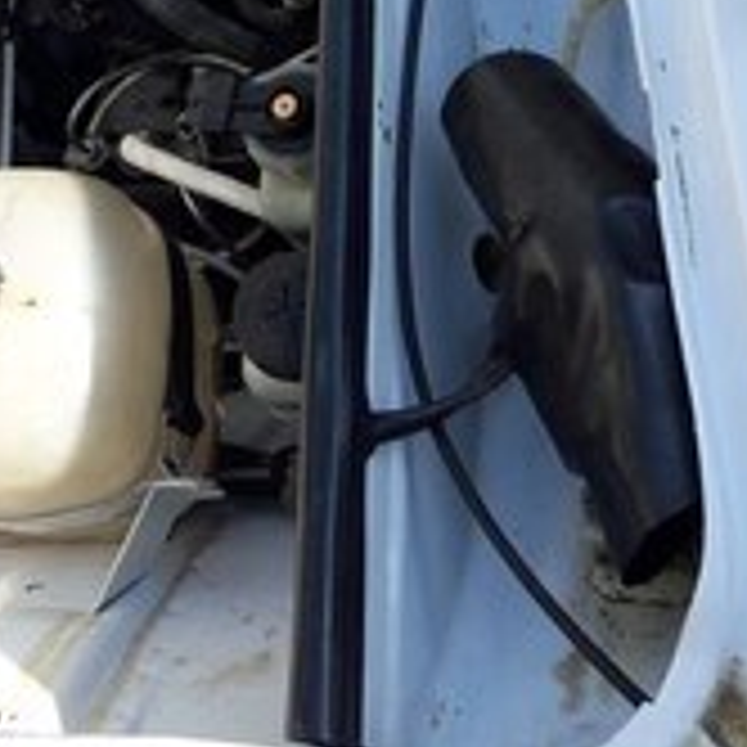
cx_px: 135
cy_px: -216
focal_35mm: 74
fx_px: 1807
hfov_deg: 23.0
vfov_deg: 21.2
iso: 40
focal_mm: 3.7
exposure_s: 1/432
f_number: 1.9
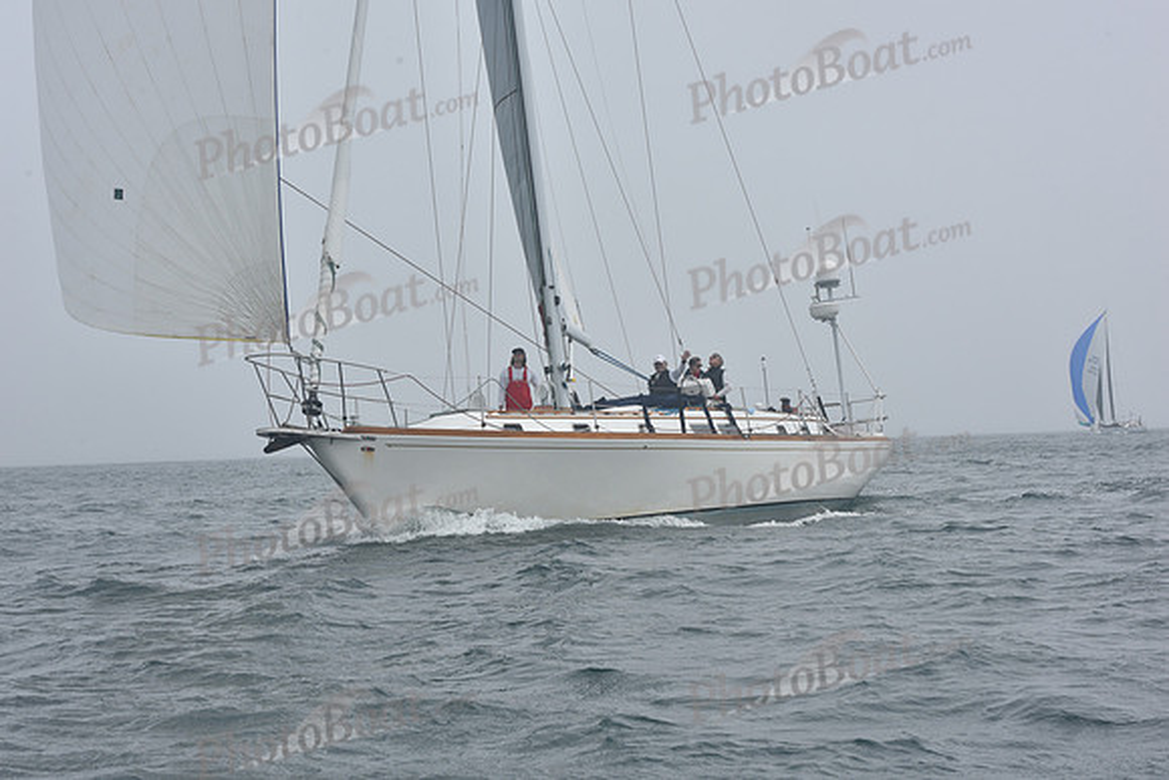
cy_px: 390
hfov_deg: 28.8
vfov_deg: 19.5
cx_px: 584
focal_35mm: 70
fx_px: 2273
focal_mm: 70
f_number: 11
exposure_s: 1/800
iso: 250
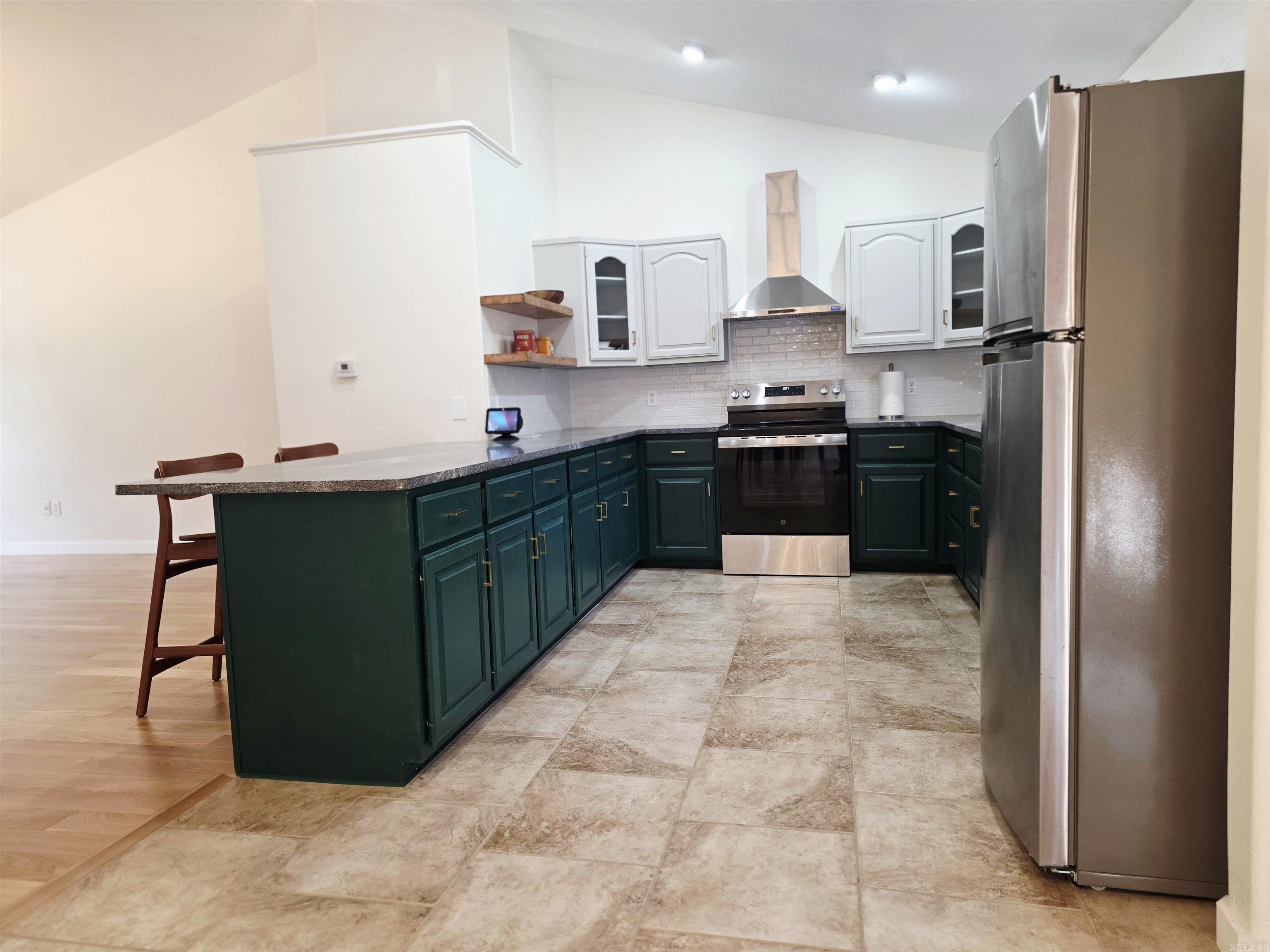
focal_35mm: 23
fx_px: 844
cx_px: 635
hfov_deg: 73.9
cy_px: 476
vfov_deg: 58.9
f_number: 1.7
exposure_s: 1/120
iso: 250
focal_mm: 6.3
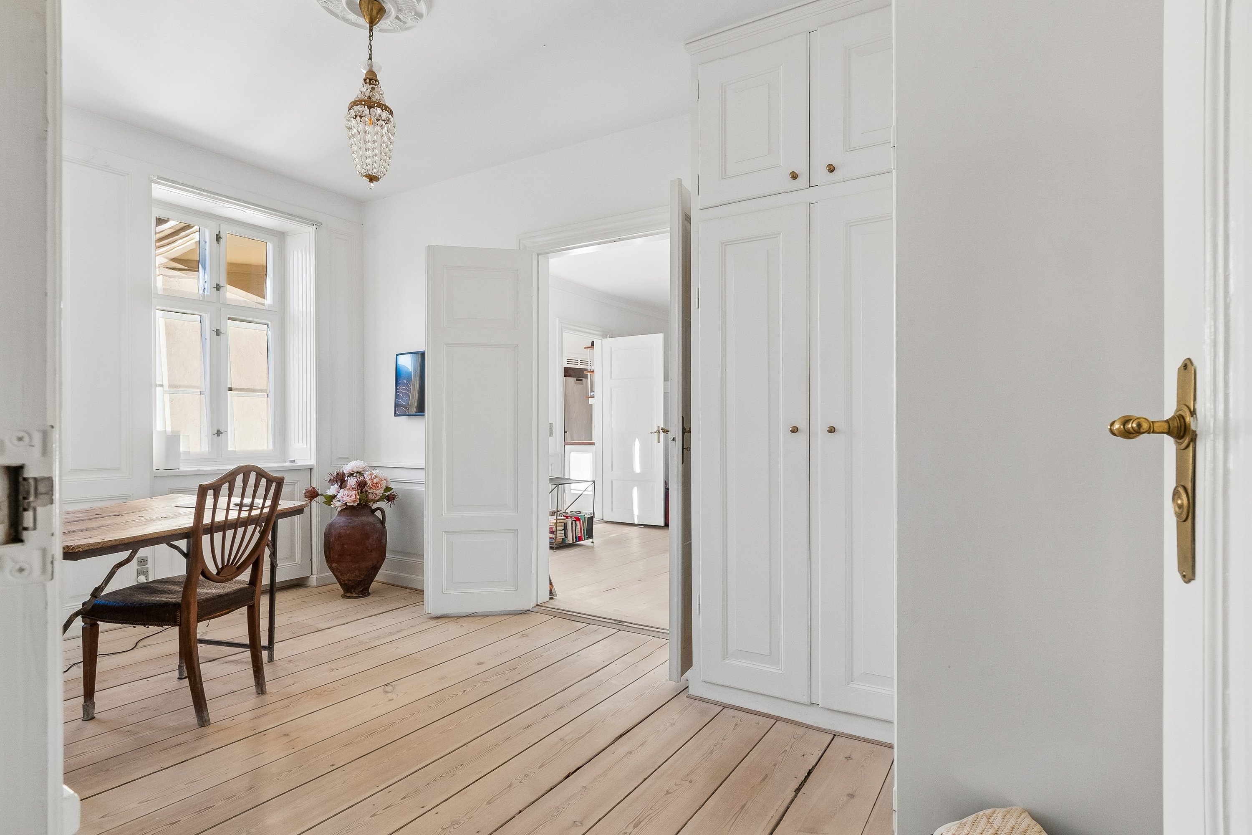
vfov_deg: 67.4
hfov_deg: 90.0
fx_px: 626
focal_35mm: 18
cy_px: 418
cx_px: 626
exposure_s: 1/8
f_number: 10
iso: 200
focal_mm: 12
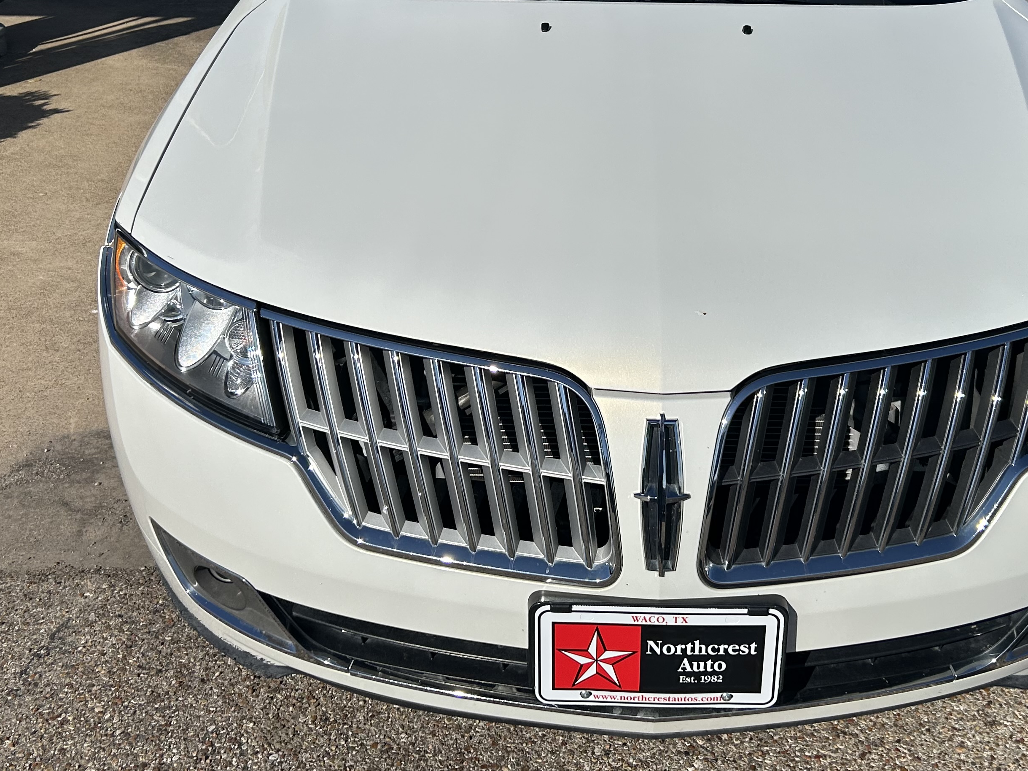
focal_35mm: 43
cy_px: 232
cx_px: 616
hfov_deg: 43.6
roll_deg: -0.6
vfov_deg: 33.2
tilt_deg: -22.6
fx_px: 1277
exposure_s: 1/11364
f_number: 1.5
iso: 50
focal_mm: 5.7
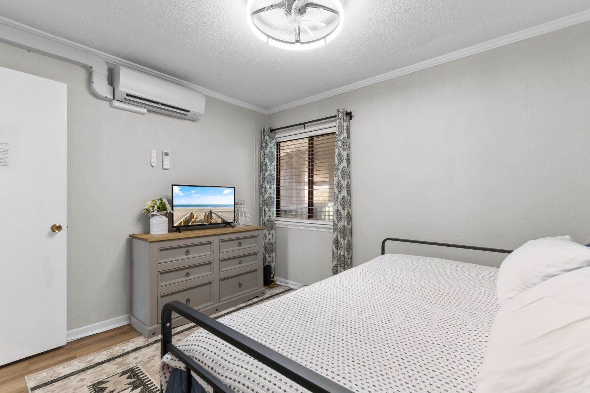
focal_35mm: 15
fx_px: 246
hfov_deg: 100.4
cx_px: 295
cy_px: 196
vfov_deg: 77.3
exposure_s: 1/3
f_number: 4.5
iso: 100
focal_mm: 10
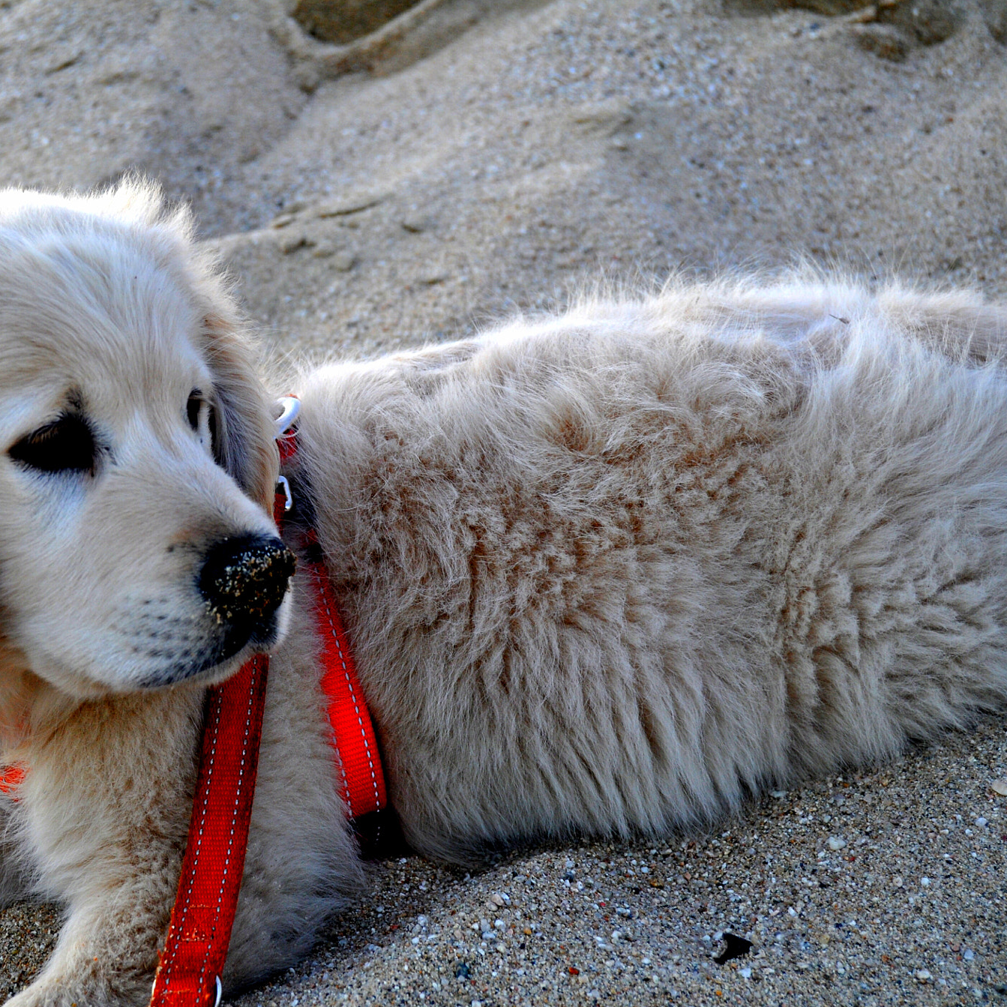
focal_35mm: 66
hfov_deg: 25.8
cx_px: 259
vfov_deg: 26.1
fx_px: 2172
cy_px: 506
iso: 360
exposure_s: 1/125
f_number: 5.6
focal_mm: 34
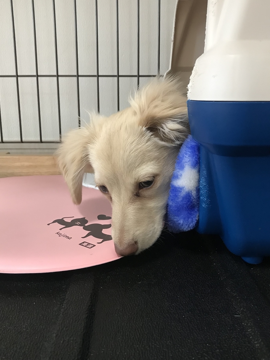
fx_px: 322
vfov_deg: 58.3
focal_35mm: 31
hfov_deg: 45.4
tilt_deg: -11.6
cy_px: 168
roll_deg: +0.5
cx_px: 125
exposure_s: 1/17
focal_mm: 3.99
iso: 64
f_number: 1.8
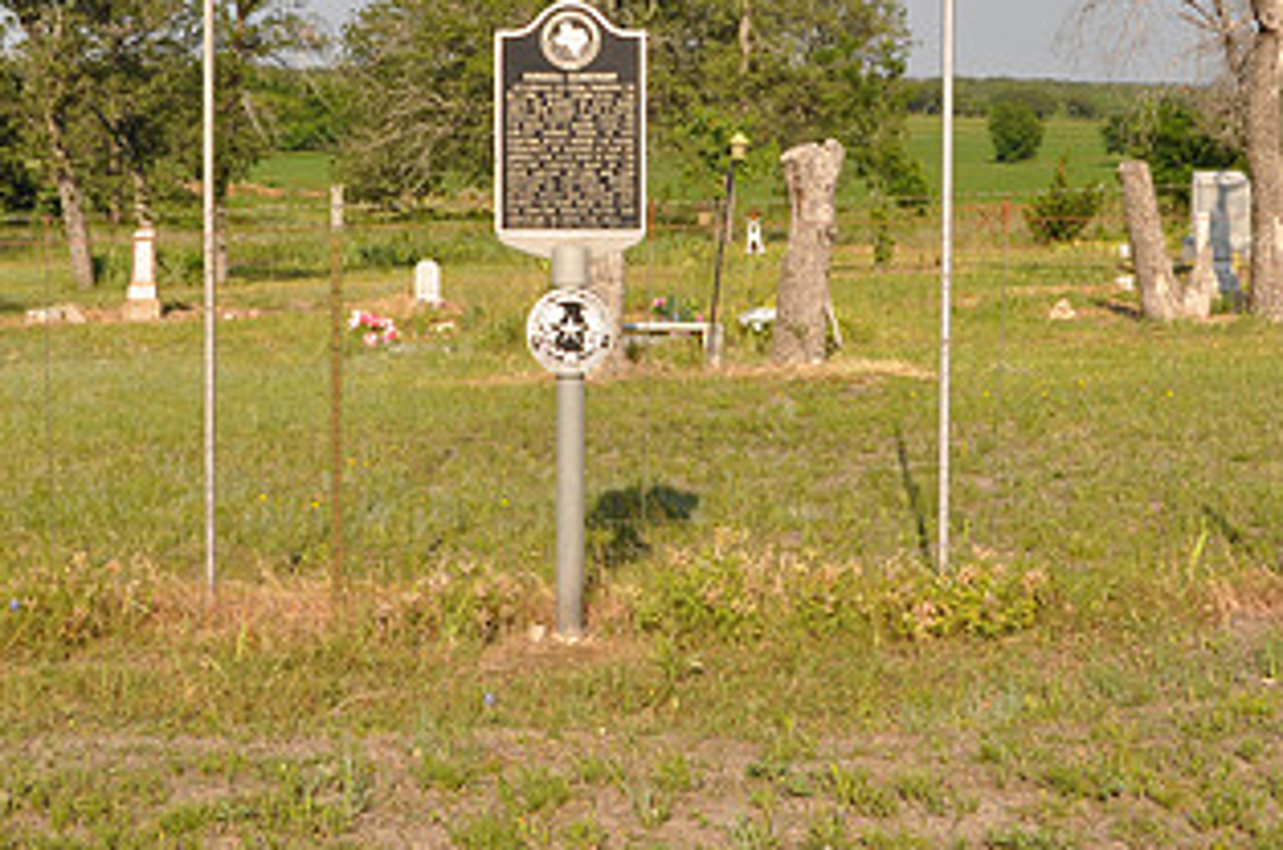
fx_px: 2170
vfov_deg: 21.8
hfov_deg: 32.9
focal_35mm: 61
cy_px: 121
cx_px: 625
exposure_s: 1/125
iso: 200
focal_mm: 22
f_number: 11
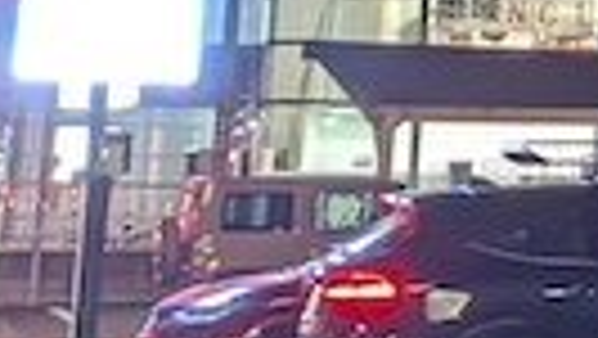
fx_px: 2491
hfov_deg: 11.5
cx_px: 1385
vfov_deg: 7.6
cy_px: -194
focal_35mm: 157
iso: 169
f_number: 1.7
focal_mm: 4.53
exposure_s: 1/24
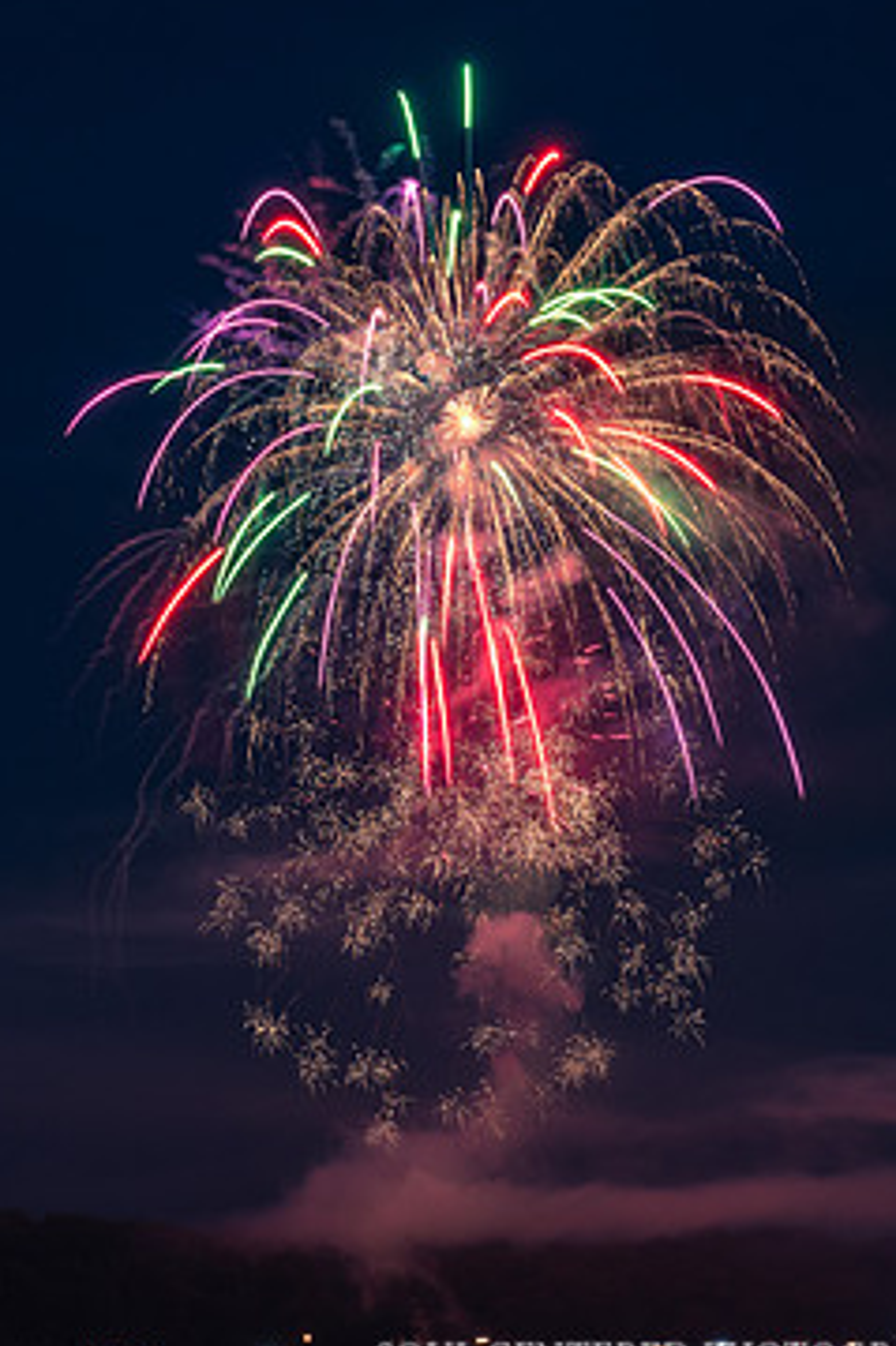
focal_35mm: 109
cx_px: 310
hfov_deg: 12.5
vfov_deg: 18.8
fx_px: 4073
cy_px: 657
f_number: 8
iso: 200
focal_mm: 55
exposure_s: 24
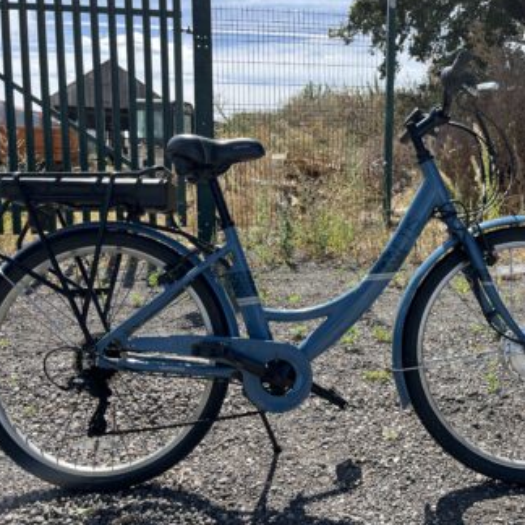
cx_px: 327
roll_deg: +0.2
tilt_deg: -7.8
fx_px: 583
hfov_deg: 48.0
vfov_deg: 48.4
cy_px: 248
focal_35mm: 34
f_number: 1.6
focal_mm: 5.1
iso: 50
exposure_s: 1/1497
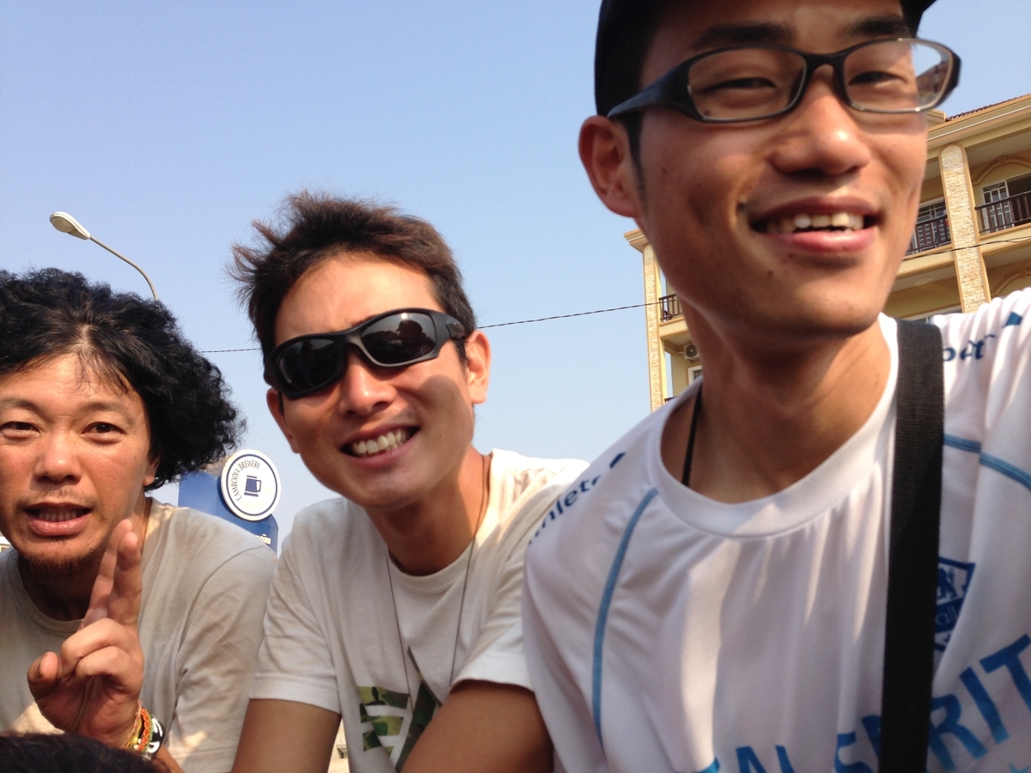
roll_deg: +2.1
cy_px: 386
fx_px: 983
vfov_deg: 42.9
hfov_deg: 55.4
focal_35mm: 33
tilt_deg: +17.6
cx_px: 516
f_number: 2.4
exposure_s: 1/968
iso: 50
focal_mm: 4.12
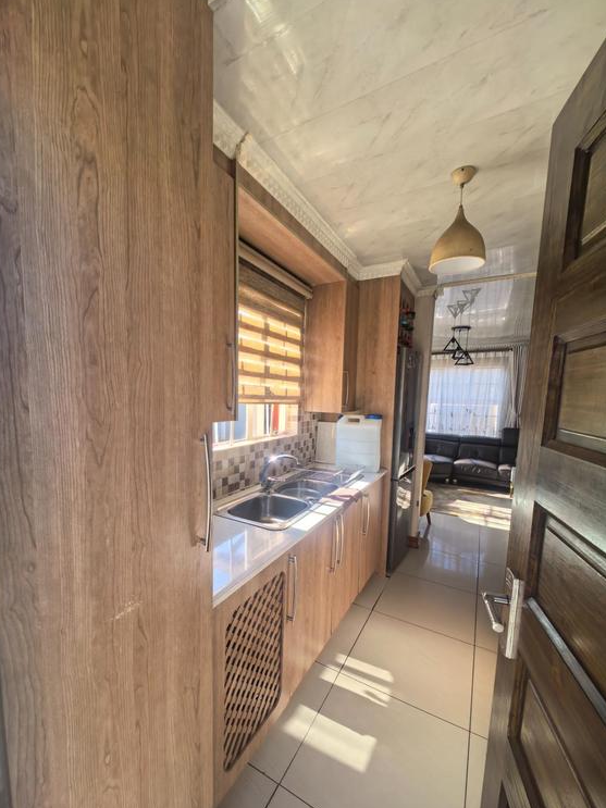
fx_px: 327
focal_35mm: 14
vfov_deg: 101.9
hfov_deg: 85.5
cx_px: 283
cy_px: 430
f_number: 2.2
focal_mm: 1.76
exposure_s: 1/100
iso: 100
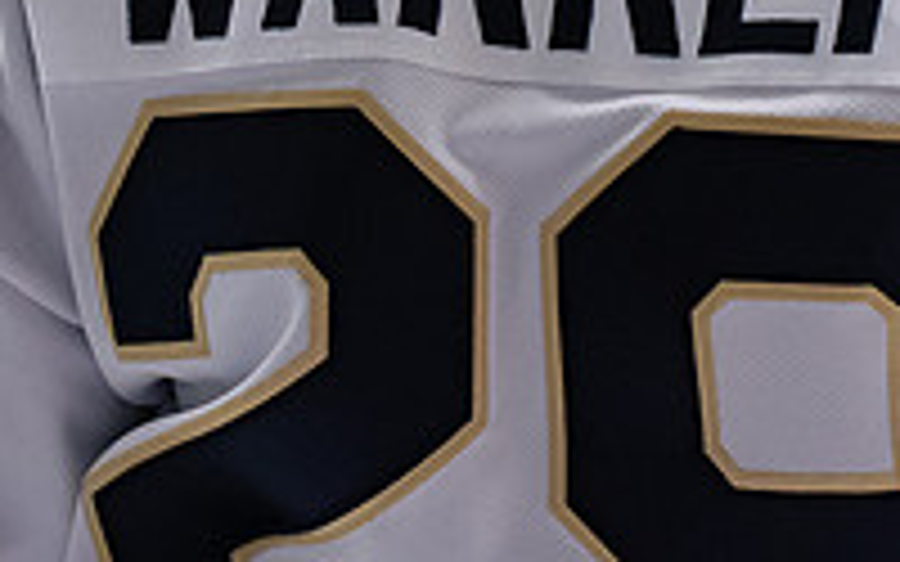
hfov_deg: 6.8
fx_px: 7604
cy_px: -290
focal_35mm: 310
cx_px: 603
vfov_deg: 4.2
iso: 2000
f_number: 3.2
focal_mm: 70
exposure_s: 1/800
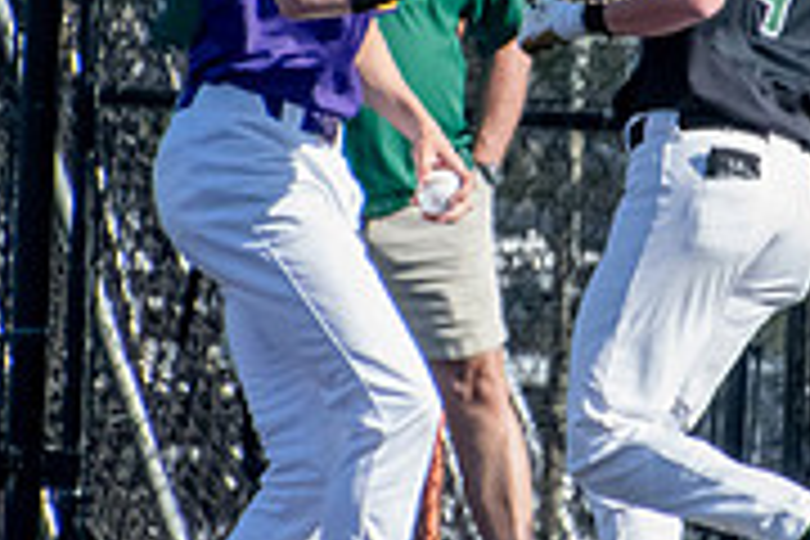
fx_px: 43399
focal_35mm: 1929
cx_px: 612
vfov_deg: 0.7
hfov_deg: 1.1
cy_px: 124
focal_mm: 400
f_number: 6.3
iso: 2500
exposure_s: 1/4000
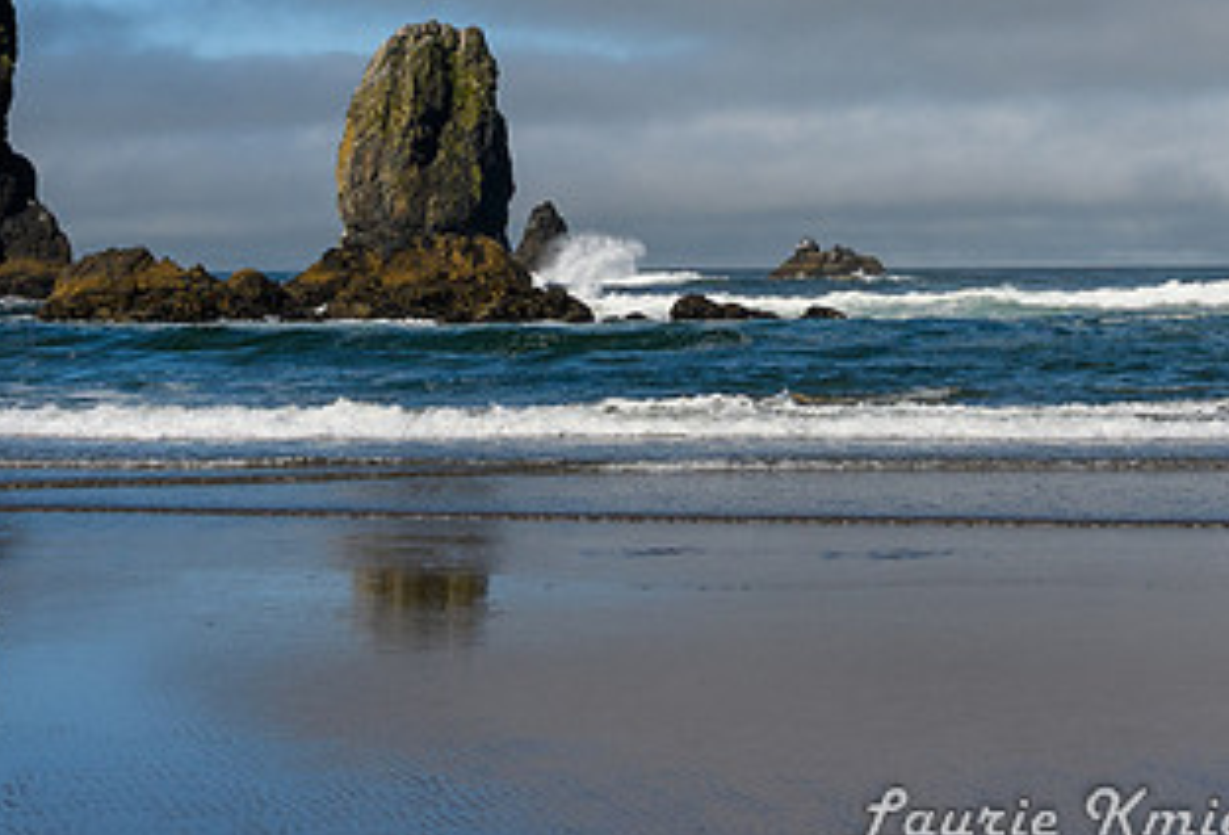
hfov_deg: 20.8
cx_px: 837
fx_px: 3331
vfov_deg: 13.6
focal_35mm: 97
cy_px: -368
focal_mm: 20
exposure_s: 1/640
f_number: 8
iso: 100
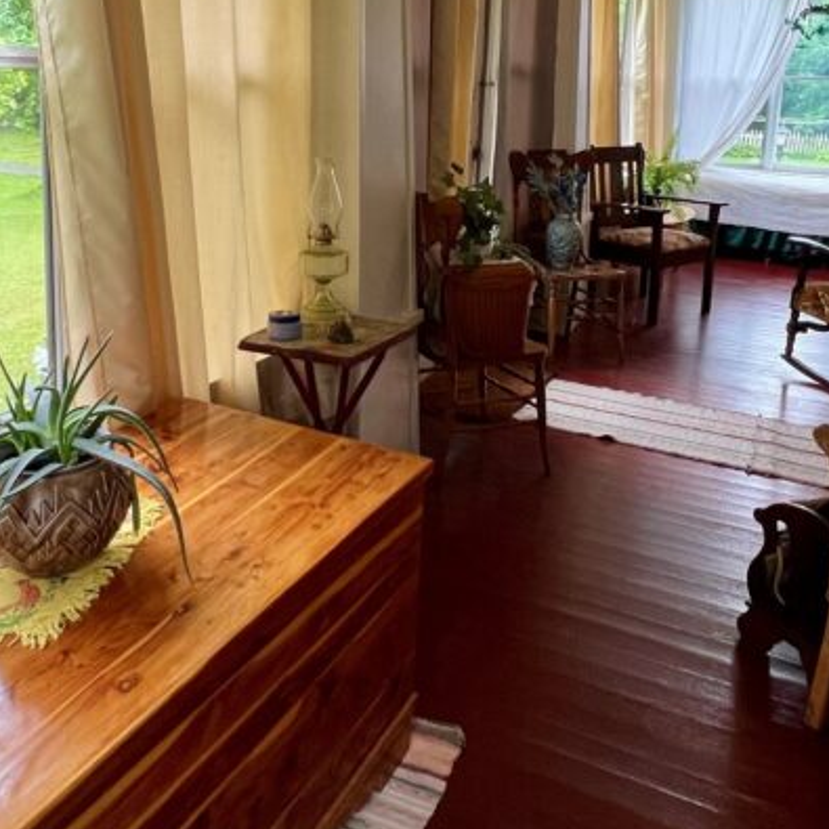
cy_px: 241
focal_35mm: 31
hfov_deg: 52.3
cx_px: 343
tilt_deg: -11.6
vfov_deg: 51.0
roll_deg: -1.9
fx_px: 840
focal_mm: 1.57
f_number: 1.8
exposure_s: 1/99
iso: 125
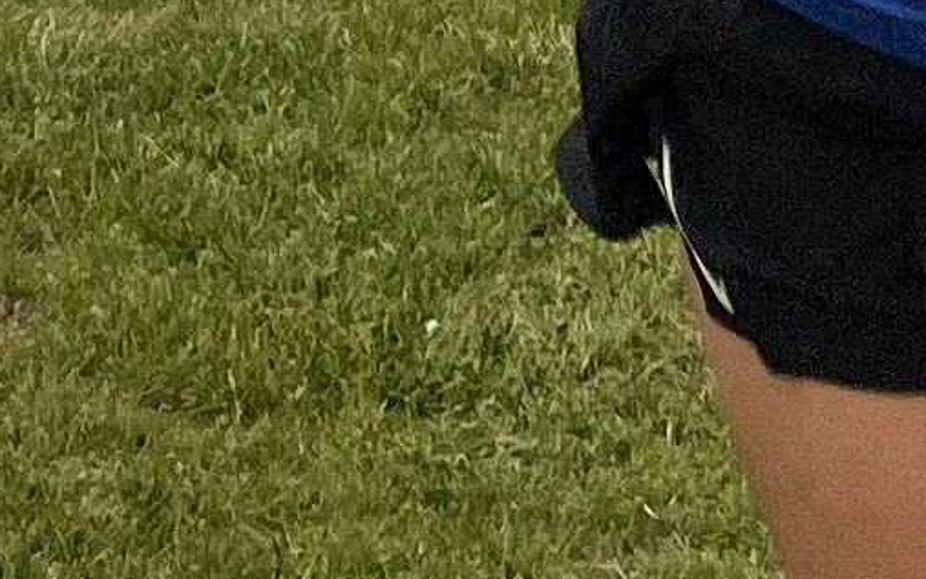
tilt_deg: +0.7
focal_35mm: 219
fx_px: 5527
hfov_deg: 9.5
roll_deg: -0.7
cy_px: -1863
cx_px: 108
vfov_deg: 5.2
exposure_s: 1/478
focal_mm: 5.7
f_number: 1.5
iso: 50
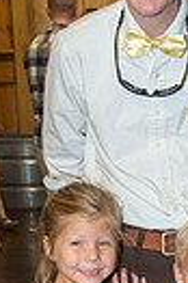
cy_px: 281
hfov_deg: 11.5
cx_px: 211
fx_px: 919
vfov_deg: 17.1
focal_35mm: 117
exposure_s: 1/60
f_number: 6.3
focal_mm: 34
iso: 1600
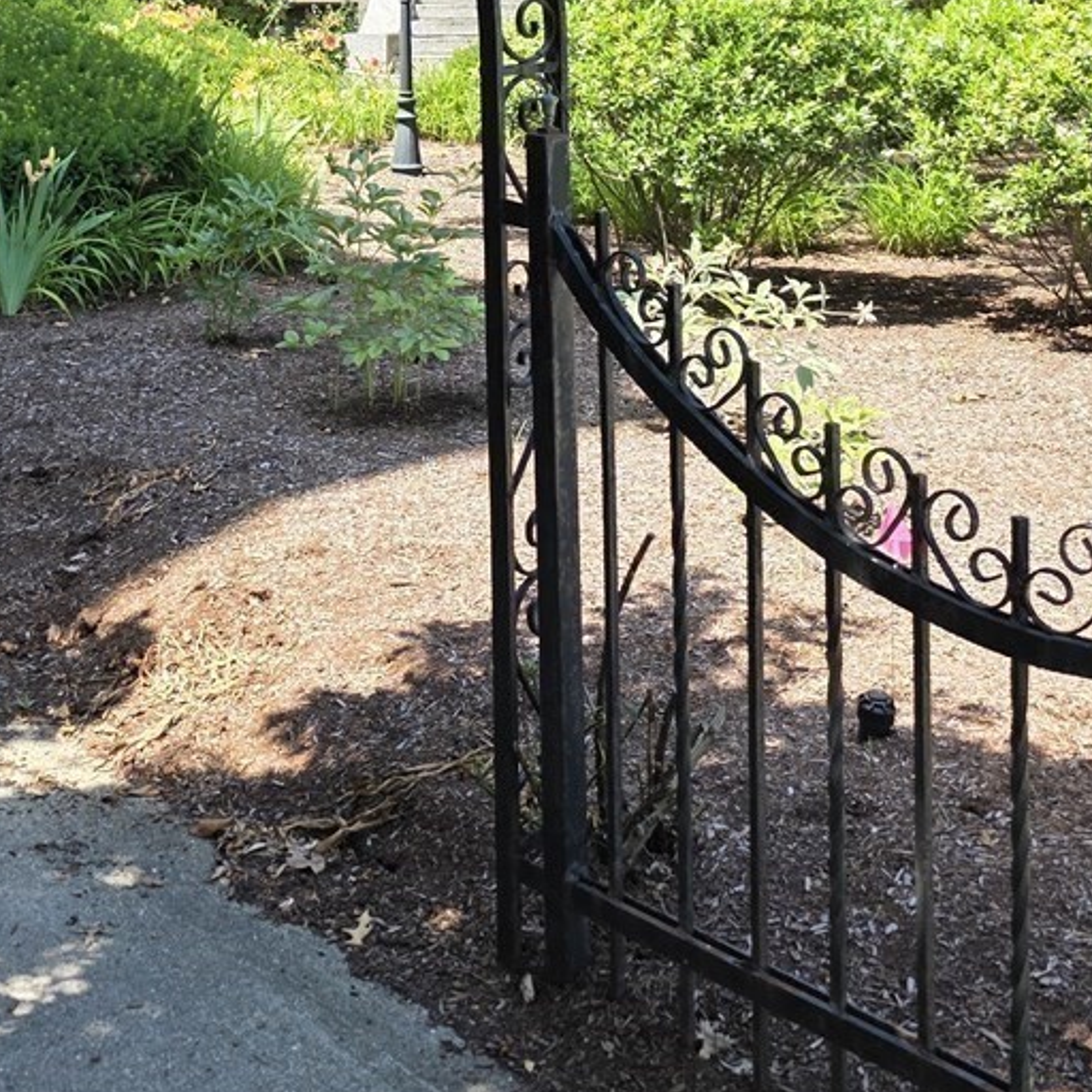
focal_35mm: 61
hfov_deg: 27.8
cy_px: -92
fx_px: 2177
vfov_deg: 26.1
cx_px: 284
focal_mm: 6.3
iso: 64
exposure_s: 1/359
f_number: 1.7
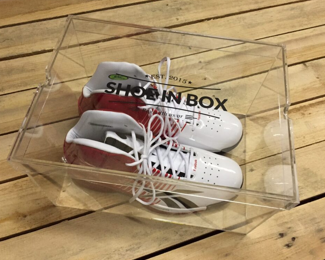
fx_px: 298
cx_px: 162
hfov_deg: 57.2
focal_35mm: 31
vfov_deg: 47.1
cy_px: 129
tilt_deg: -61.6
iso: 250
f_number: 2.2
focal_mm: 4.15
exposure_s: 1/20
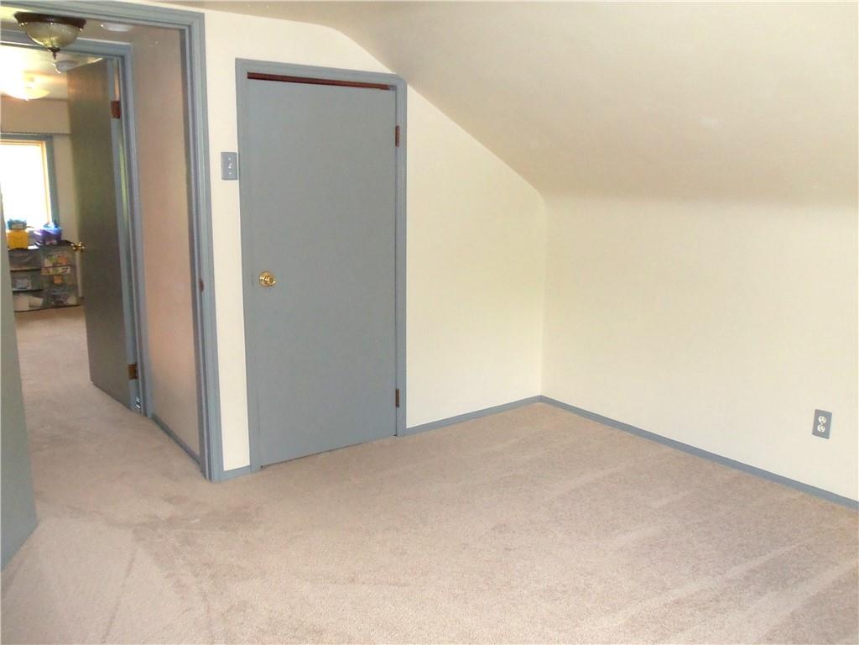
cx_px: 430
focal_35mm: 28
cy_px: 322
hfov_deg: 63.4
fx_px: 695
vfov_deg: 49.7
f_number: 3.3
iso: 200
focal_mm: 5.1
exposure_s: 1/60
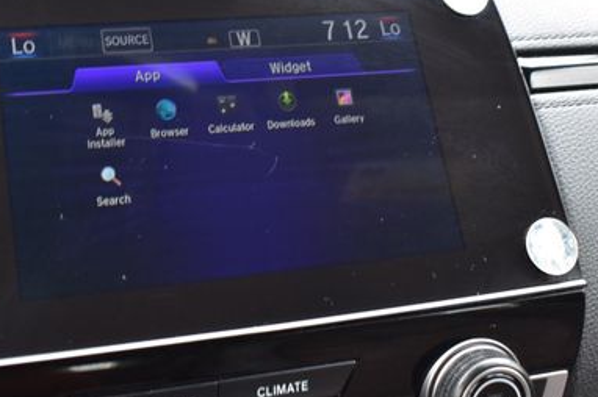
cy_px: 91
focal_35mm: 63
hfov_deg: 31.9
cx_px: 225
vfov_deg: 21.4
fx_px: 1043
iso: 400
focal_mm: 25
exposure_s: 1/40
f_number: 7.1
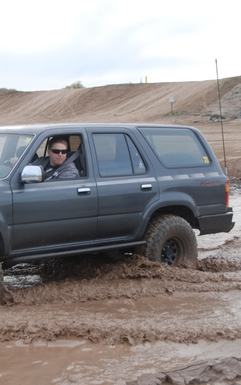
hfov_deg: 17.6
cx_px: 22
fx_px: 765
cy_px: 191
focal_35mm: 73
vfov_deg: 28.3
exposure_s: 1/500
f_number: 4.5
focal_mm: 31
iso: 250
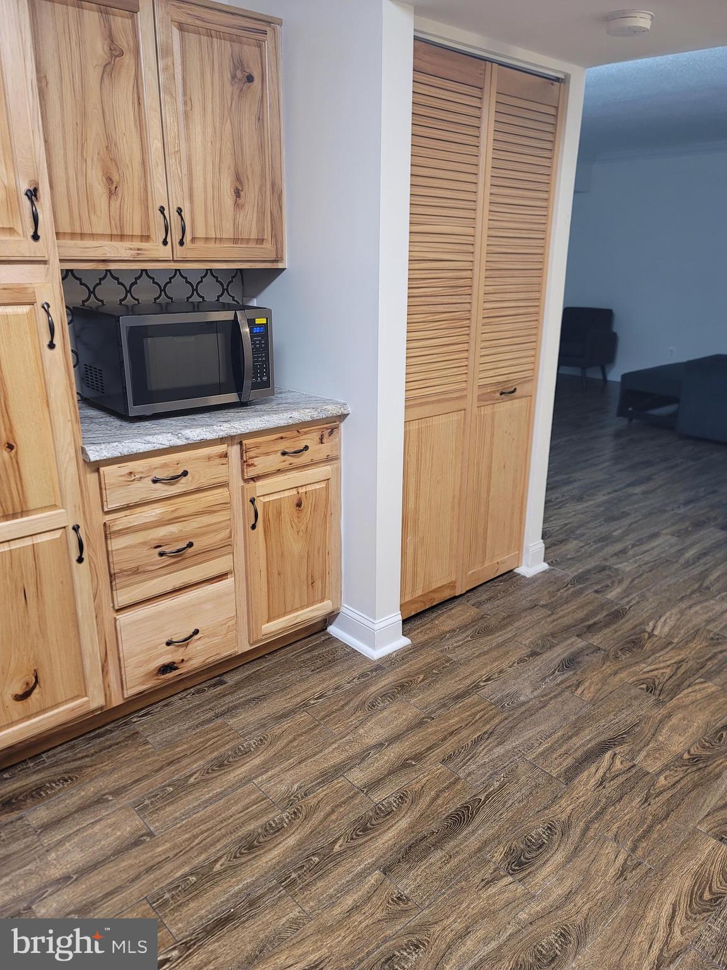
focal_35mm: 25
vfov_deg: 69.4
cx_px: 364
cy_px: 485
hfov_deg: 54.9
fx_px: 700
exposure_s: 1/40
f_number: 1.8
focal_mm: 7
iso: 200
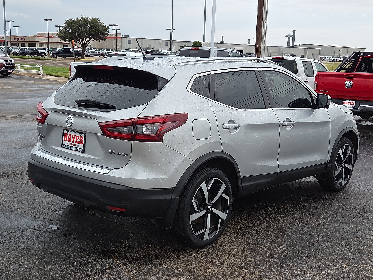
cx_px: 186
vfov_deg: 32.9
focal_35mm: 44
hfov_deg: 42.9
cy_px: 140
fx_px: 474
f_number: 1.8
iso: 76
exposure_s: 1/1250
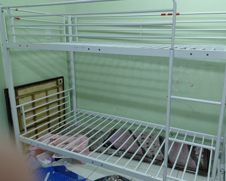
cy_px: 86
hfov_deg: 60.2
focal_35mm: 29
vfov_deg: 50.0
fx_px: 194
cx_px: 128
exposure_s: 1/60
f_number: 1.8
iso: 250
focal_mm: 4.69
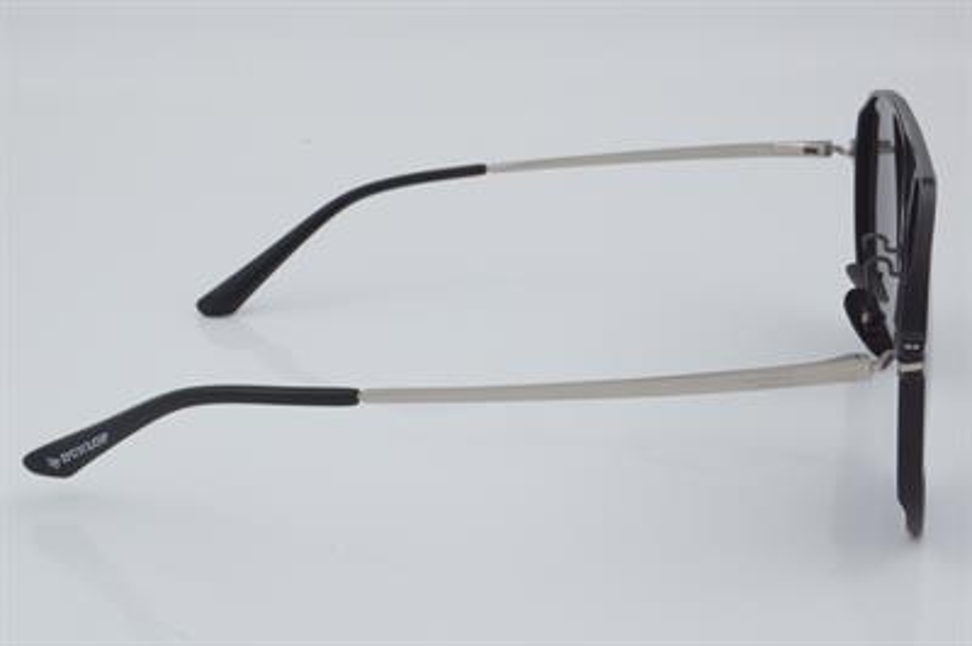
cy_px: 323
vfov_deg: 18.2
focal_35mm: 75
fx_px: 2023
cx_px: 486
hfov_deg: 27.0
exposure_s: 1/3
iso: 100
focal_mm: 50
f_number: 32
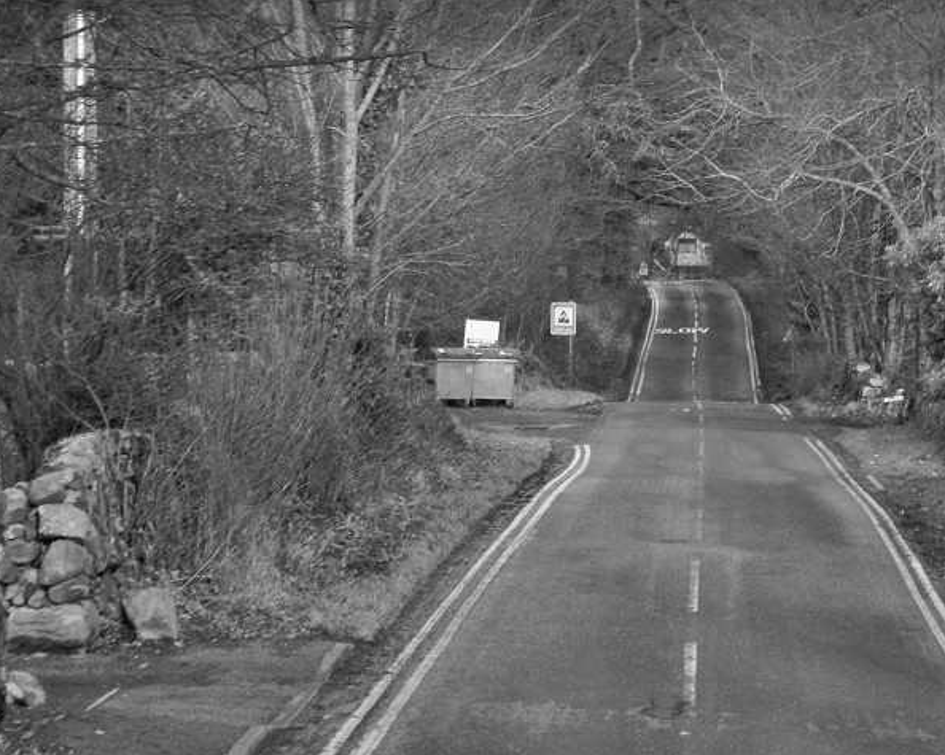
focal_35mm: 123
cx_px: 476
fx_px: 3440
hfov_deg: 15.6
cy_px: 378
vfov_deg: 12.5
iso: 800
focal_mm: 20.8
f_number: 7.1
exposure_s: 1/241
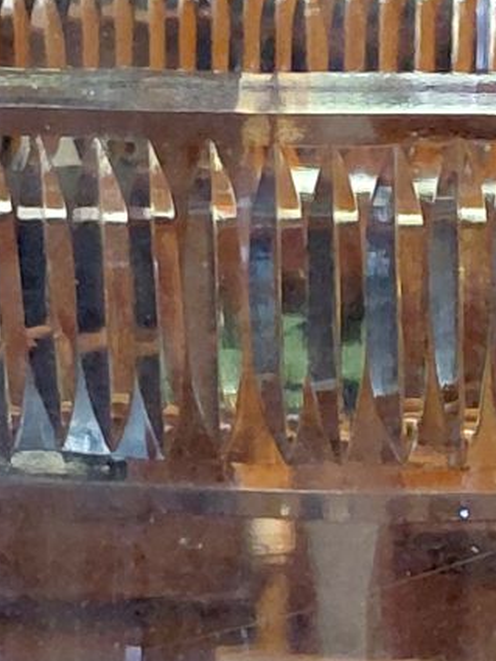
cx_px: 319
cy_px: 868
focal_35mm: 120
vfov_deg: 15.6
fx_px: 2291
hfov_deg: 12.3
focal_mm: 4.69
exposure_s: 1/50.3
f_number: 1.8
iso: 400
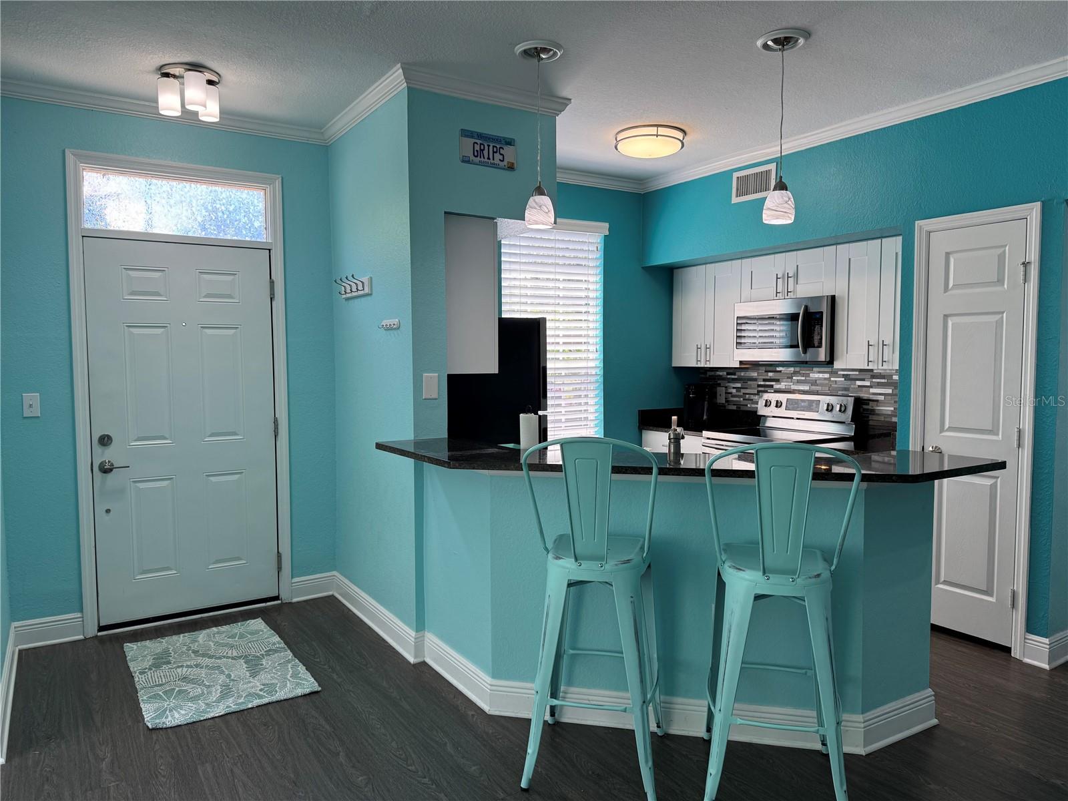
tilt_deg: -4.0
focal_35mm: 24
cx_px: 534
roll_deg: +0.7
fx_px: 740
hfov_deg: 71.6
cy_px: 400
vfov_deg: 56.8
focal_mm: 6.76
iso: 64
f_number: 1.78
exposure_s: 1/150
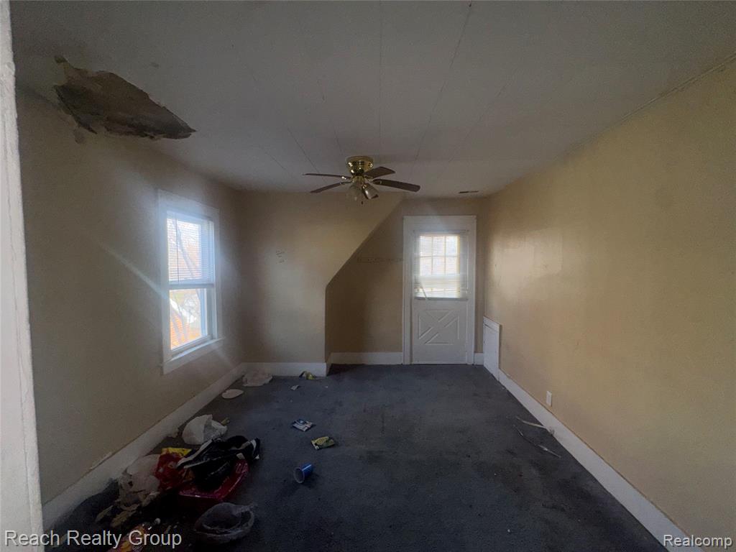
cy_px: 276
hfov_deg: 102.1
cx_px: 368
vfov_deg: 85.7
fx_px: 298
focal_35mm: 14
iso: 50
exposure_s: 1/122
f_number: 2.2
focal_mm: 2.22
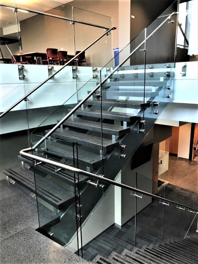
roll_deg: +0.8
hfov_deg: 49.7
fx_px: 214
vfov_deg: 63.4
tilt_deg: -13.8
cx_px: 99
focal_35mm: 28
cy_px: 132
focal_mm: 3.99
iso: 40
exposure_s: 1/24
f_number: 1.8
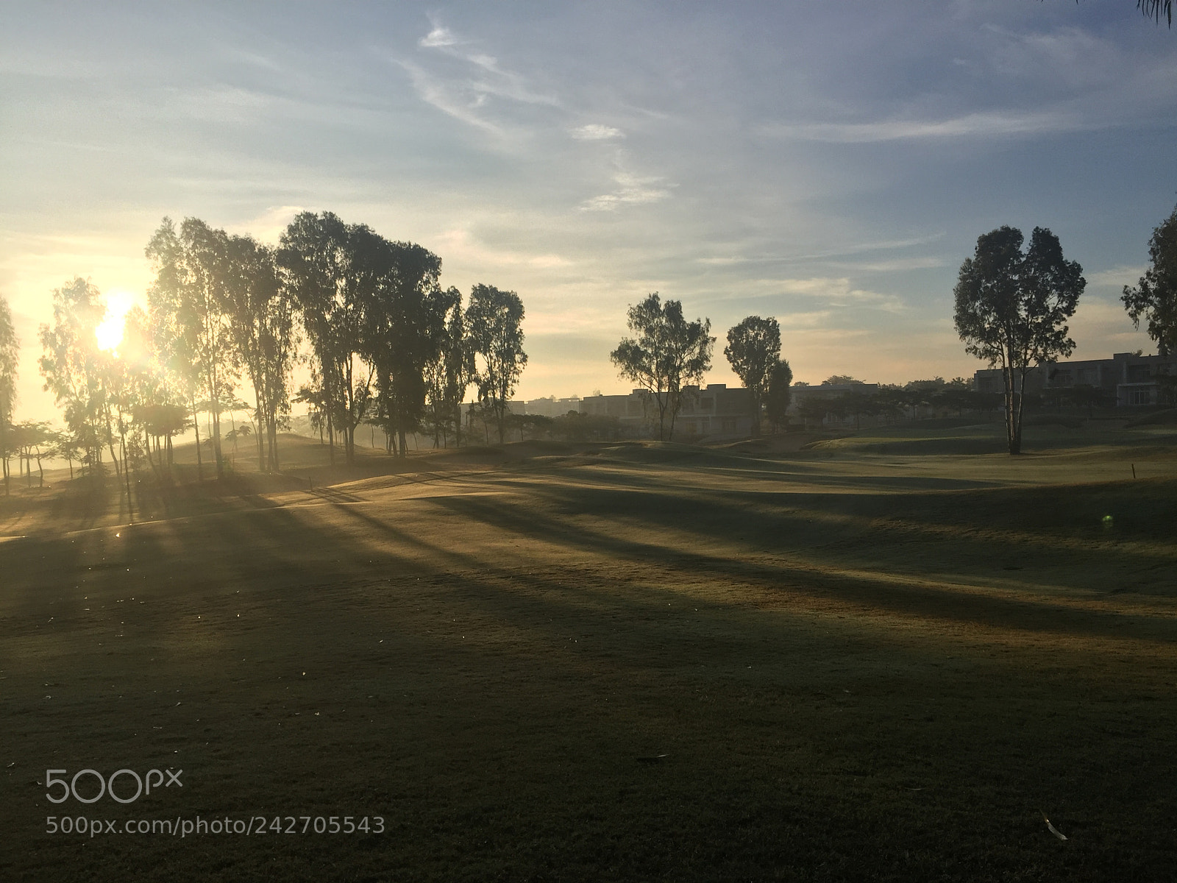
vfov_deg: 48.2
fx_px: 986
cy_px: 442
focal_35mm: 29
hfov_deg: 61.7
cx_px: 588
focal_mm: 4.15
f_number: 2.2
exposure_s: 1/1799
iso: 32
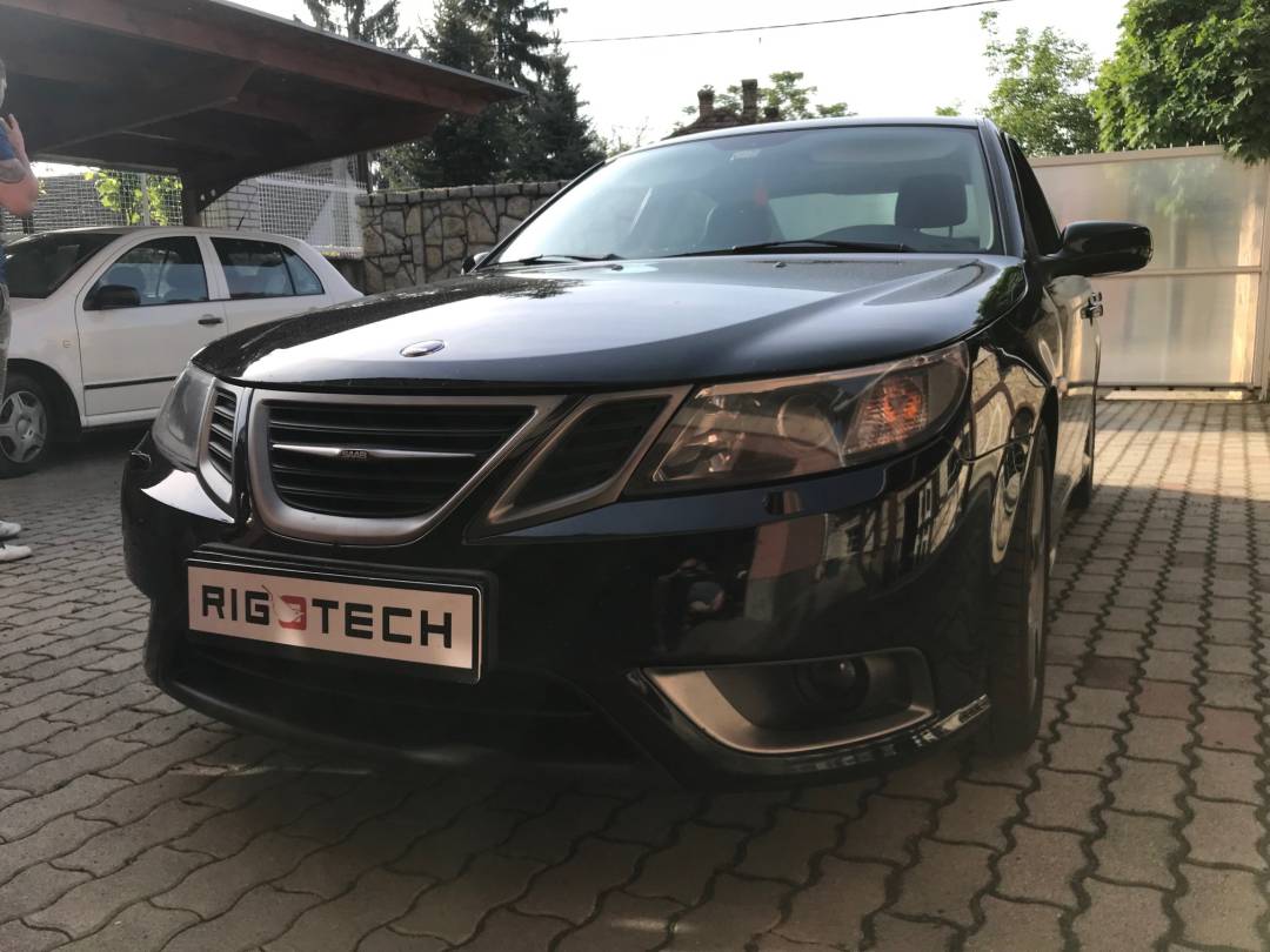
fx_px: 1027
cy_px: 476
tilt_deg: -9.7
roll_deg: +1.6
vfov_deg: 49.7
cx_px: 635
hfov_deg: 63.4
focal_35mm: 28
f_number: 1.8
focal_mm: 3.99
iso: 20
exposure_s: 1/863
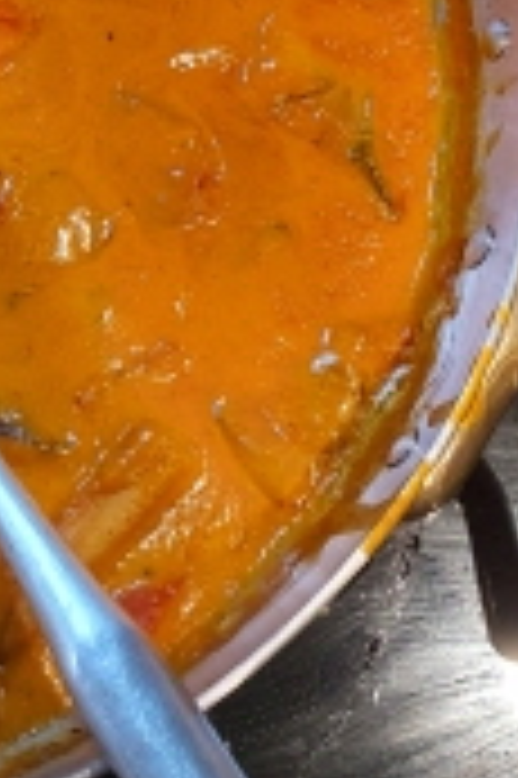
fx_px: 2033
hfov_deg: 13.9
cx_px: -189
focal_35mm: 94
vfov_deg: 19.3
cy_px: -346
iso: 160
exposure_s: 1/60
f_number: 2.4
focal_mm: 4.3
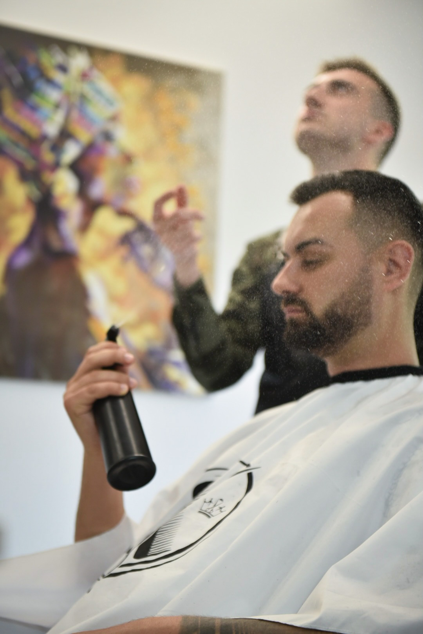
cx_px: 212
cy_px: 317
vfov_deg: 28.8
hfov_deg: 19.5
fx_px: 1234
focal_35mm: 70
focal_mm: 70
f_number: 2.8
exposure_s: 1/400
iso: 1250
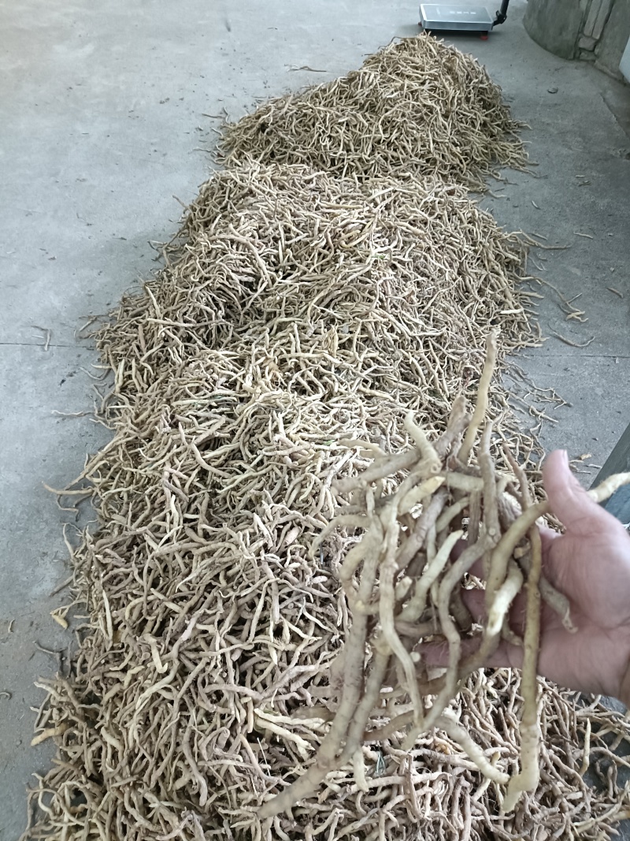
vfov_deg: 69.4
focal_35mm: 25
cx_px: 315
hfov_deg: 54.9
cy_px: 420
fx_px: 607
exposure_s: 1/50
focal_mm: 4.7
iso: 2161
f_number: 1.7
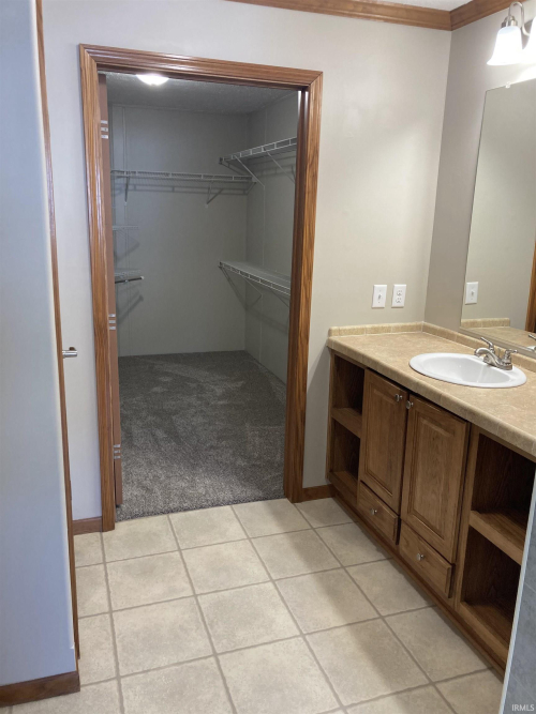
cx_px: 268
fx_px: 578
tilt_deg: -12.4
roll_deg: -2.2
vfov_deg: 63.5
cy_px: 357
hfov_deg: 49.7
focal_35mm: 28
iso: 100
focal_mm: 3.99
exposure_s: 1/60
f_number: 1.8
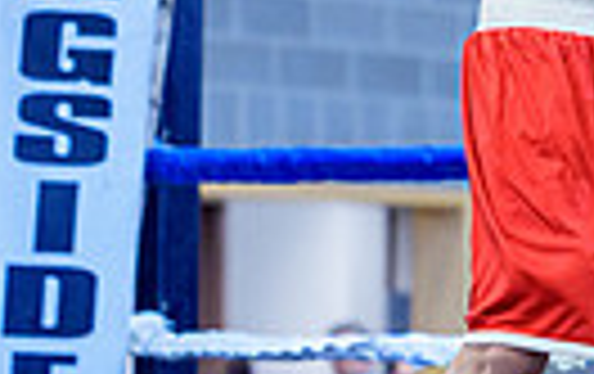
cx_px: 927
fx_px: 4086
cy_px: -160
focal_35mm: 252
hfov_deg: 8.1
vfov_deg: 5.2
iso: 3200
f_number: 2
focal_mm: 50
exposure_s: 1/1000
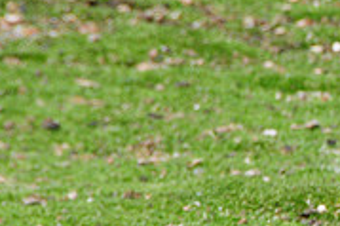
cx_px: 492
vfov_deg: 1.4
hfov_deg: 2.1
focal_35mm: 974
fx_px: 9190
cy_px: 81
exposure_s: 1/1250
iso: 800
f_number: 13
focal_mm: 200
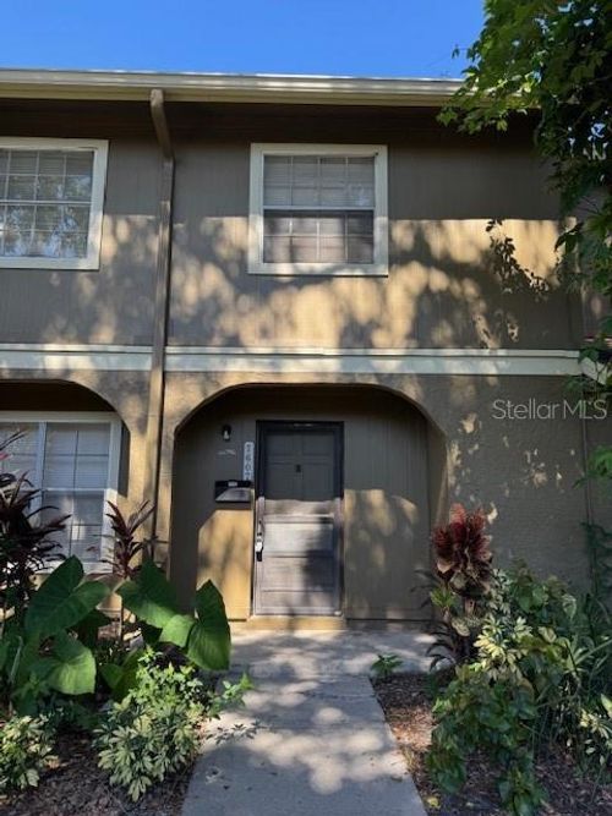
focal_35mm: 24
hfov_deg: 56.8
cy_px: 408
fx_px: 566
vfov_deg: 71.6
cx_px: 306
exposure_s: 1/645
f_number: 1.78
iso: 80
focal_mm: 6.76
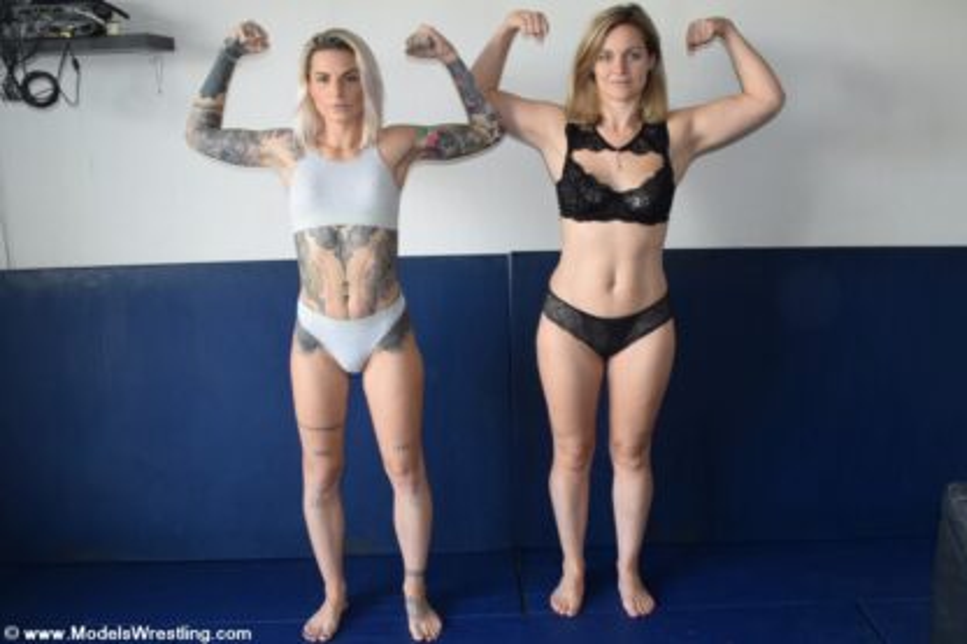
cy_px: 322
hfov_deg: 67.4
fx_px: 725
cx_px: 484
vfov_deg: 47.9
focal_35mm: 27
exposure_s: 1/200
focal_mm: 18
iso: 2000
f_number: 5
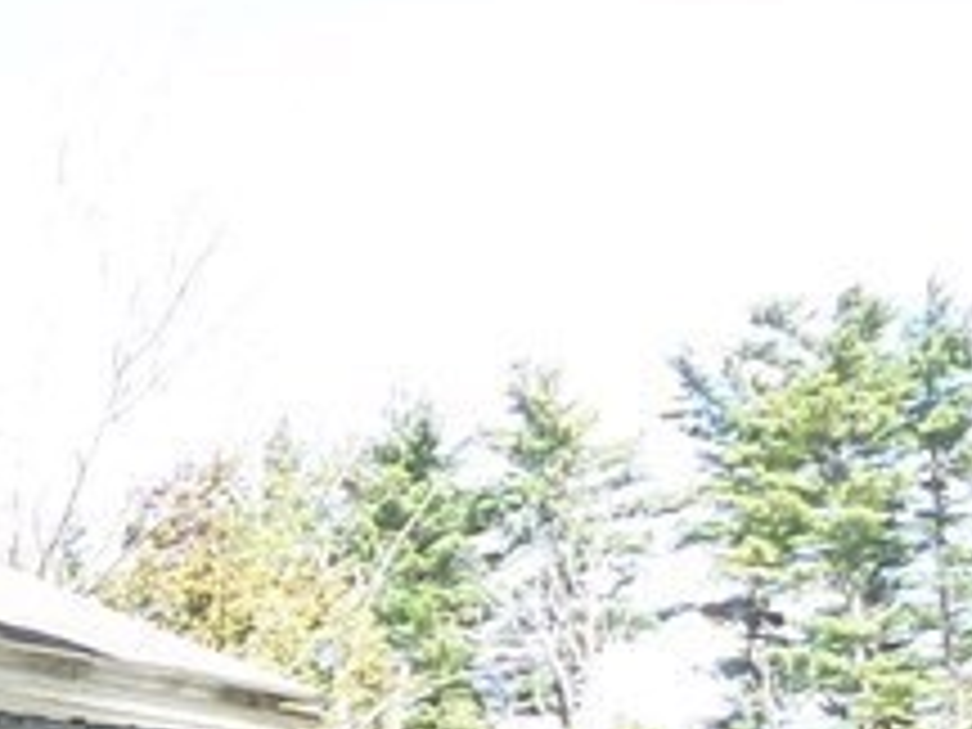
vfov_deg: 12.5
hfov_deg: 13.7
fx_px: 3201
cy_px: 1012
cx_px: -1161
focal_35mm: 114
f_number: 3.2
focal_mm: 4
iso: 100
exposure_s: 1/180
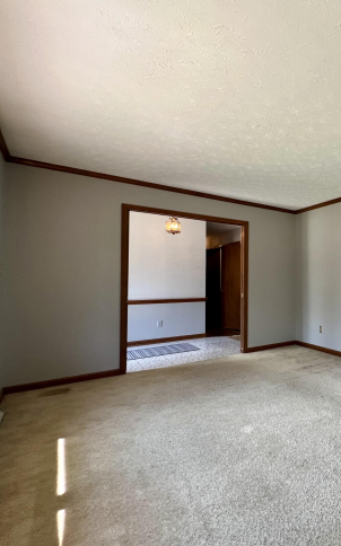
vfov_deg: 88.0
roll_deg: -0.2
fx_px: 283
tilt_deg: -0.1
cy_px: 275
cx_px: 360
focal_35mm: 19
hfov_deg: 48.0
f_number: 1.8
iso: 125
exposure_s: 1/120
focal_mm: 1.57
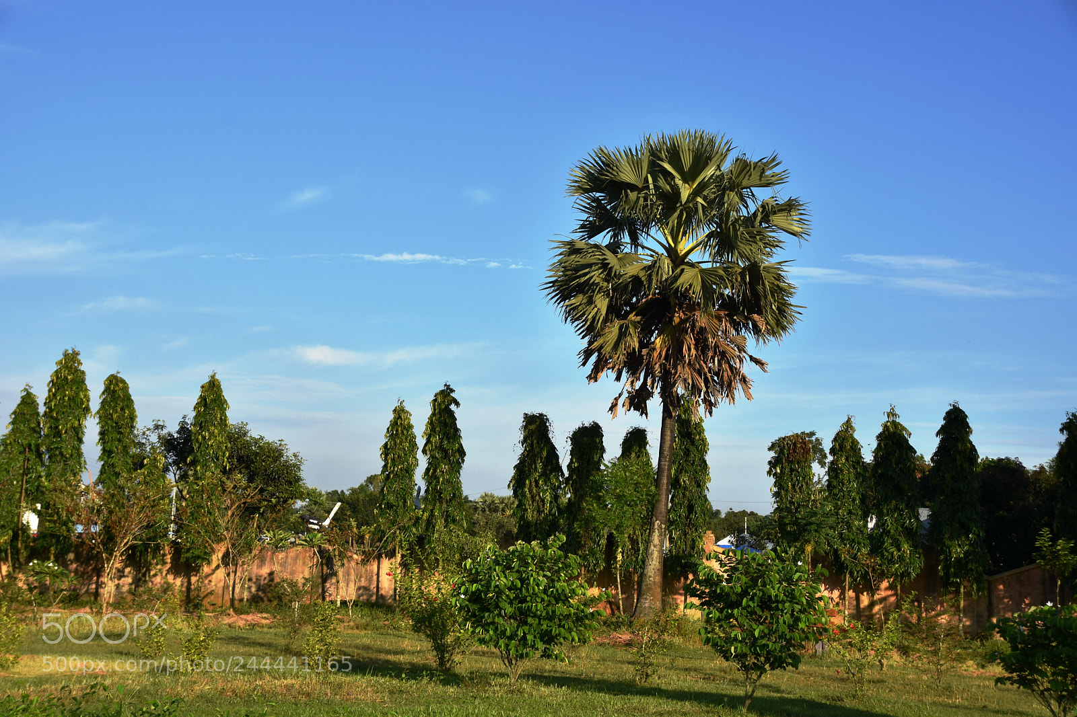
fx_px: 1525
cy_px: 358
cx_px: 538
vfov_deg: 26.5
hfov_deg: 38.9
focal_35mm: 51
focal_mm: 34
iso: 180
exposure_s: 1/500
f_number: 8
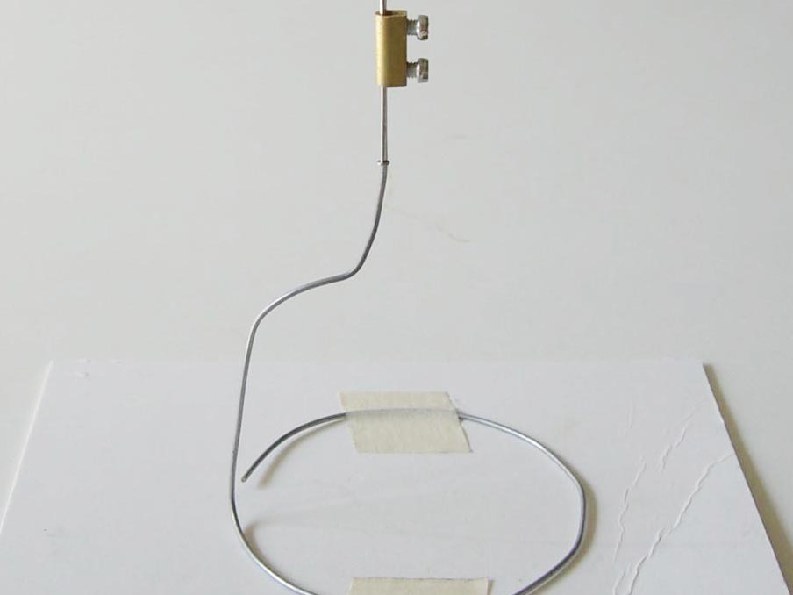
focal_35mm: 38
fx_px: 871
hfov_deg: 49.0
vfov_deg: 37.7
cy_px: 298
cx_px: 396
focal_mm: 6.2
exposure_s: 1/320
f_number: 2.7
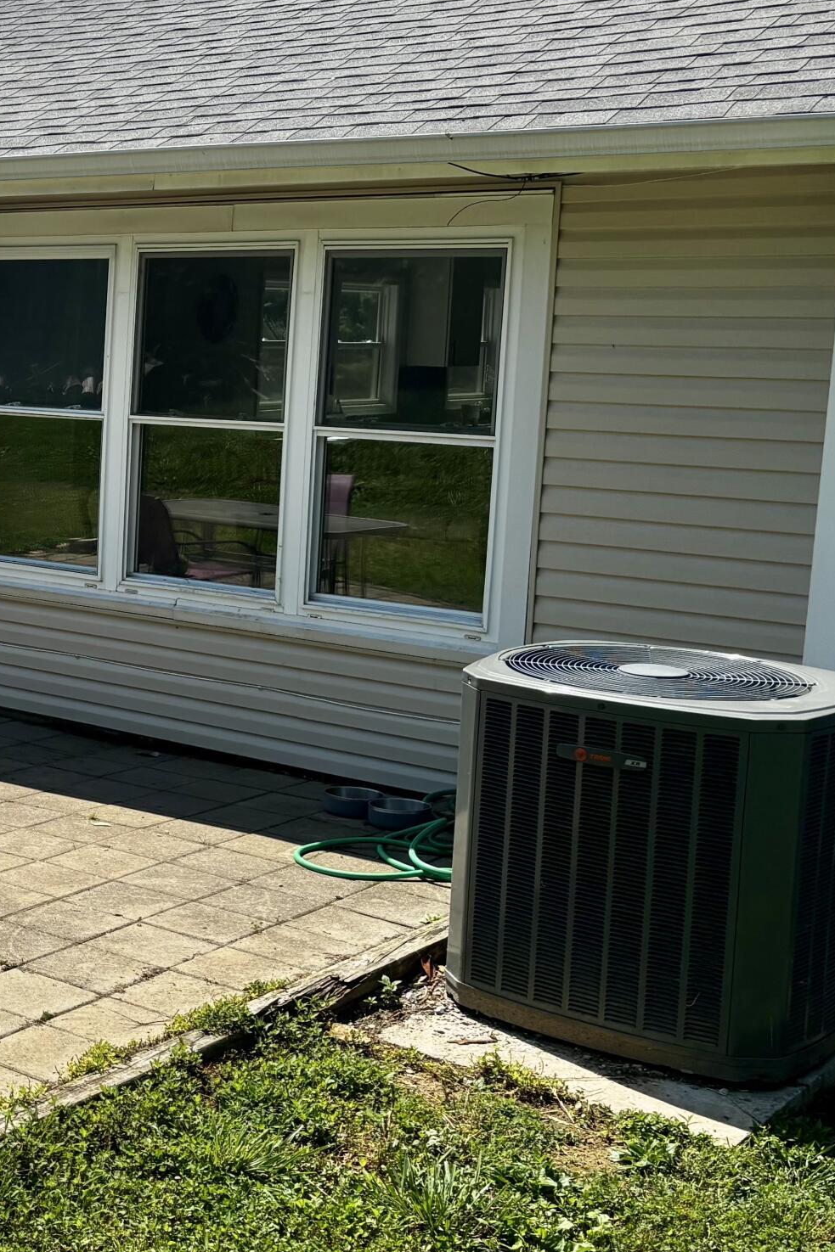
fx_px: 1914
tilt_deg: -6.2
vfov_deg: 36.2
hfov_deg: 22.1
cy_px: 562
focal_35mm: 55
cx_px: -257
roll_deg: -2.3
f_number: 1.6
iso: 50
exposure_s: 1/3205
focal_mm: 5.96
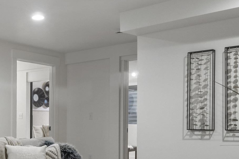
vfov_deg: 26.1
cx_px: 33
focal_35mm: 51
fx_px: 338
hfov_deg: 36.9
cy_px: 120
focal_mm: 10
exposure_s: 1/1.25
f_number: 8
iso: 320
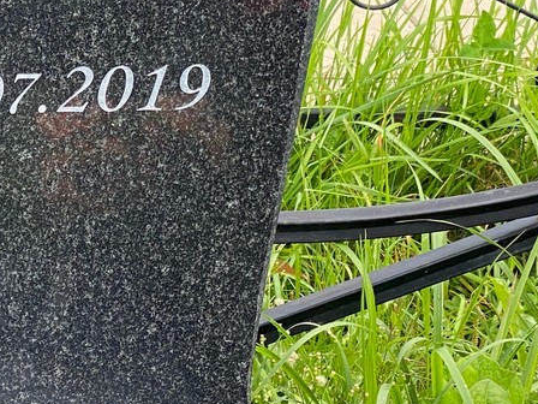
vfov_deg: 8.9
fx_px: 2596
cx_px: -280
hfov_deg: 11.3
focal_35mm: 167
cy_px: 69
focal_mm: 6
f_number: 2
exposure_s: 1/335
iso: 20
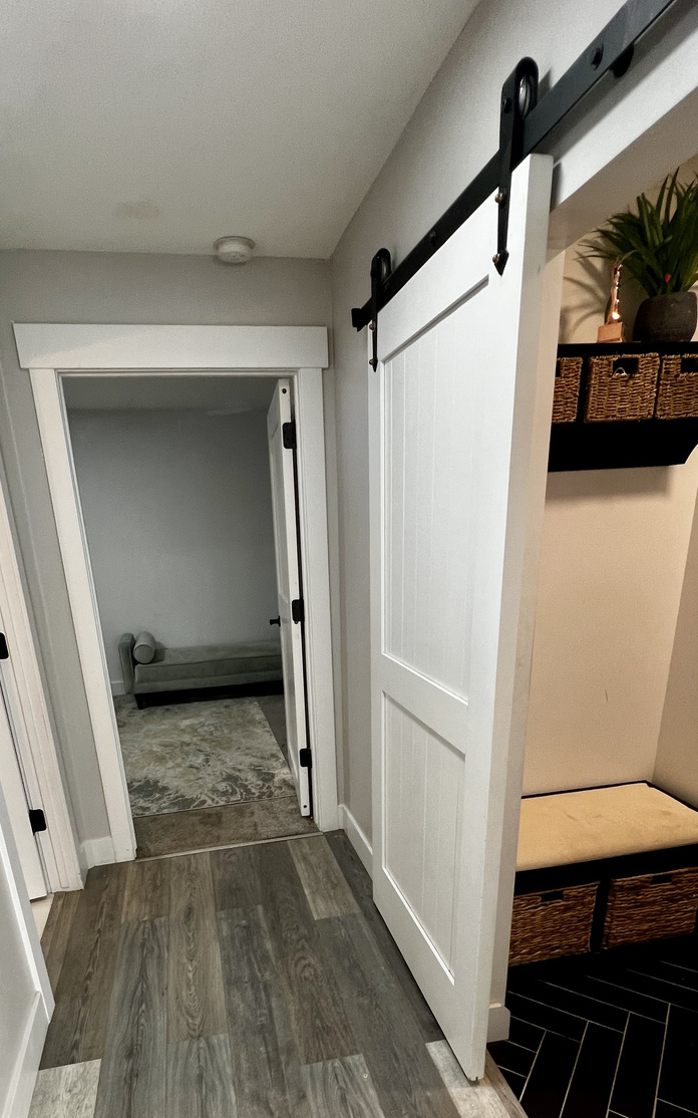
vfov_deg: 84.8
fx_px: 578
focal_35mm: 19
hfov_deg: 62.1
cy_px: 749
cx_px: 313
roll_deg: +3.1
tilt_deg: -20.5
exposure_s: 1/60
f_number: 1.8
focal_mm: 1.57
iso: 160
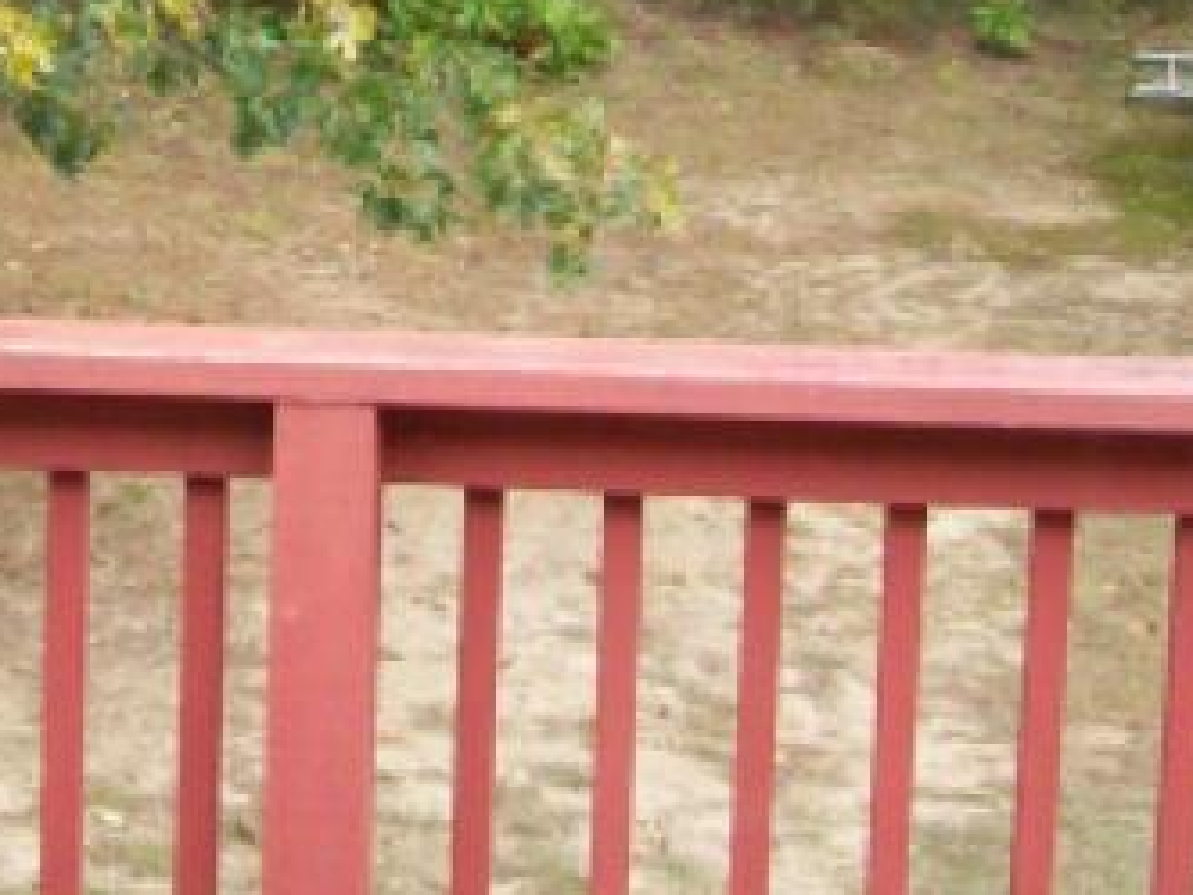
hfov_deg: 17.4
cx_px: 90
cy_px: -131
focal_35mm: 111
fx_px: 3825
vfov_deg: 13.0
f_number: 2.7
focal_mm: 6
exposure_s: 1/144
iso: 200
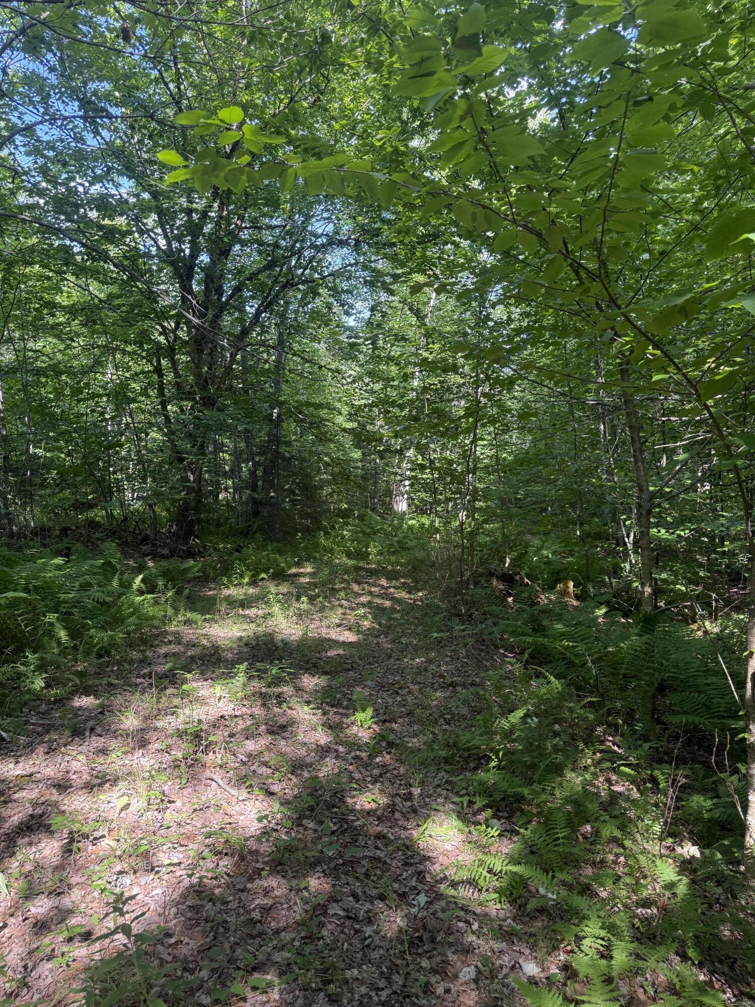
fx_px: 698
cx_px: 378
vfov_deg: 71.6
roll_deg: -0.8
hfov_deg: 56.8
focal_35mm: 24
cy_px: 504
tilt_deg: -7.0
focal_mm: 6.76
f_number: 1.78
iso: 100
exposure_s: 1/243
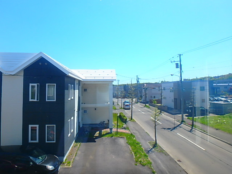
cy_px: 87
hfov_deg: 79.0
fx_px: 141
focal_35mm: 21
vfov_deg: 63.4
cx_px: 116
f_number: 3.5
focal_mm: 3.7
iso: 125
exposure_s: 1/800
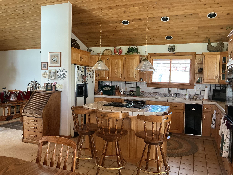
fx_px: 195
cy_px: 88
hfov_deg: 61.7
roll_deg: -2.6
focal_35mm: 29
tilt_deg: -1.9
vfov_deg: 48.2
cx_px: 116
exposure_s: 1/60
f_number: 1.8
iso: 200
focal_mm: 3
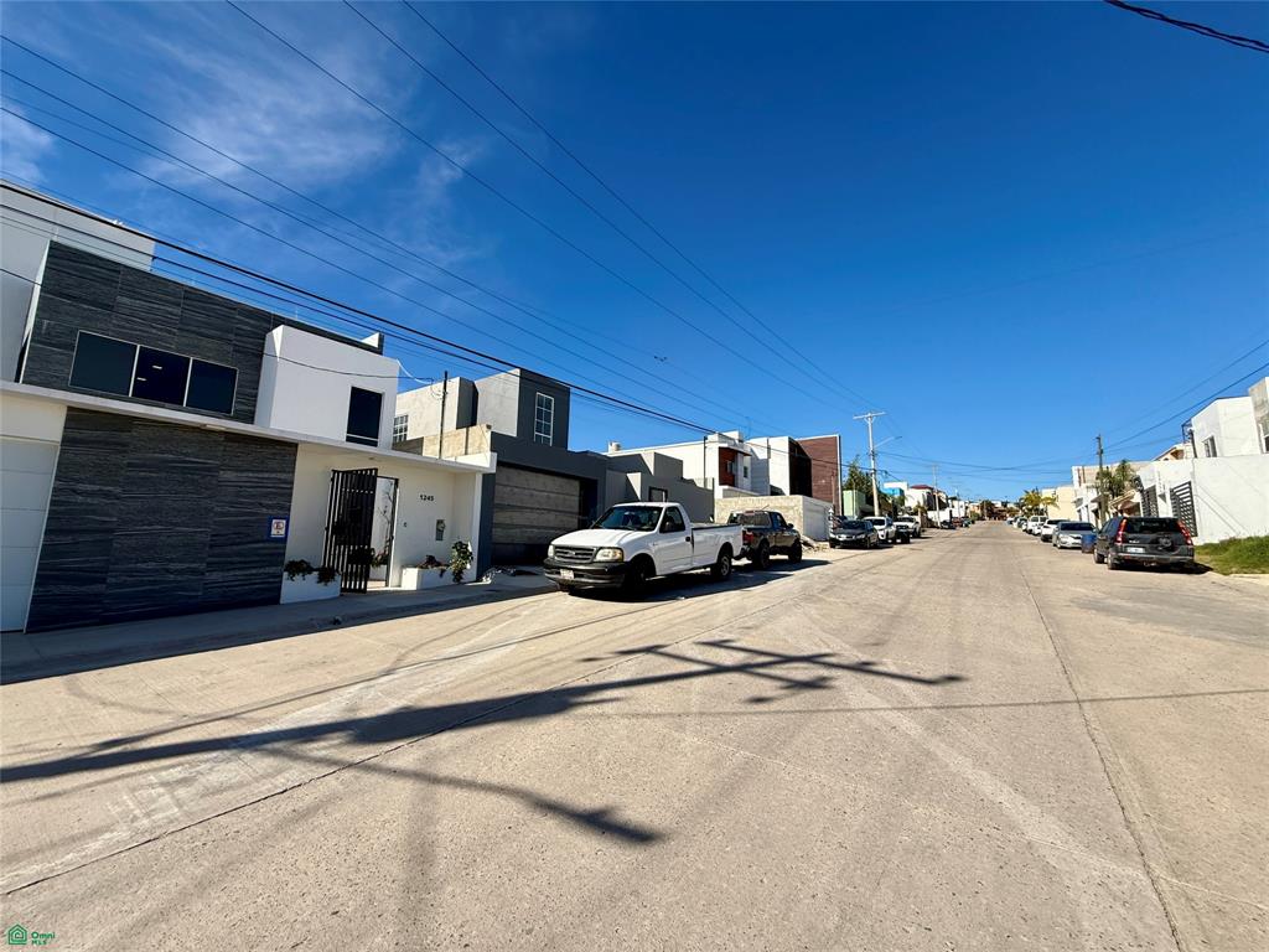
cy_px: 476
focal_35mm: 14
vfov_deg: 85.7
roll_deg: -1.2
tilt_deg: +7.9
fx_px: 513
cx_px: 634
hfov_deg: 102.1
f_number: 2.2
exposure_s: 1/2410
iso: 50
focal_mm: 2.22
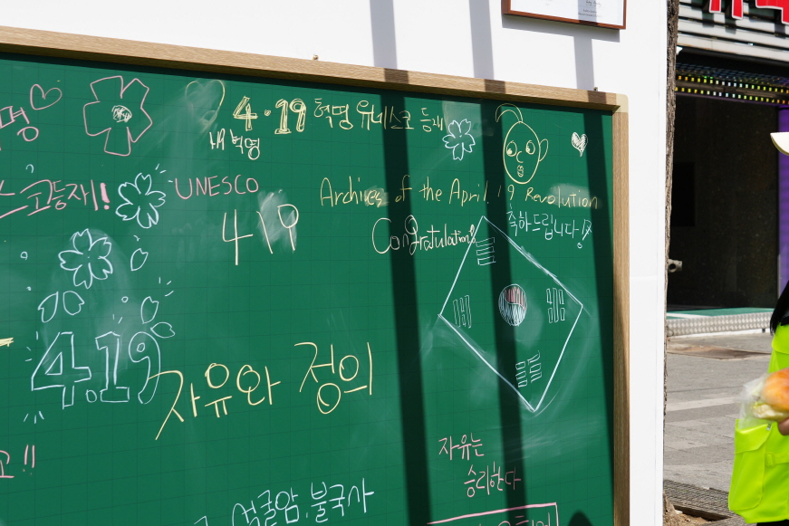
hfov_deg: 32.3
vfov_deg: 21.9
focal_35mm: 62
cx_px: 479
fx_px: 1359
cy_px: 216
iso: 100
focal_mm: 30
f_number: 5
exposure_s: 1/500
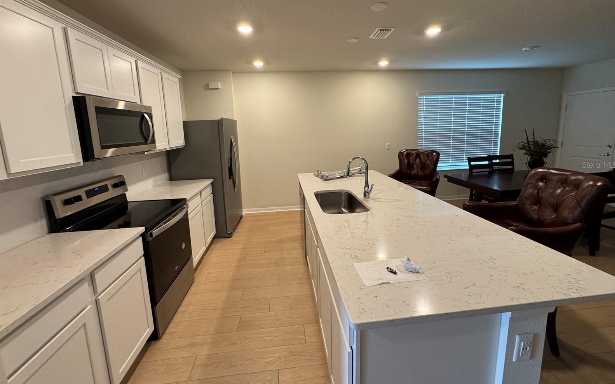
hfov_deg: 101.5
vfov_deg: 74.4
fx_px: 251
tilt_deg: -7.7
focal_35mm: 15
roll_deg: +2.0
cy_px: 165
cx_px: 308
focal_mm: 2.22
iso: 250
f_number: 2.2
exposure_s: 1/120
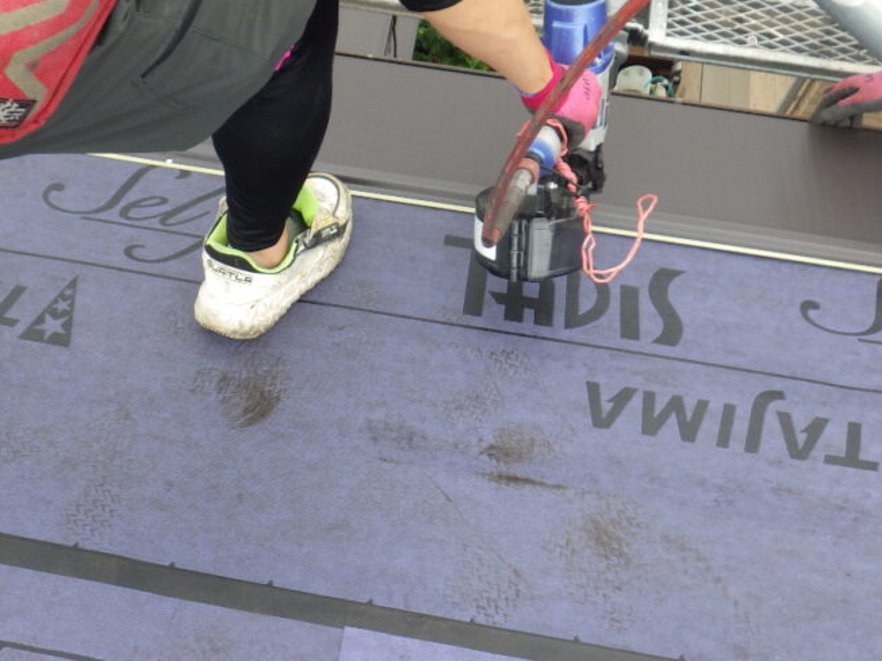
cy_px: 196
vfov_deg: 32.5
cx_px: 345
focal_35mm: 44
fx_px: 1121
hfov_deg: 42.7
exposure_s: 1/200
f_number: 4.2
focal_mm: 5
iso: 125
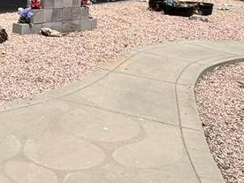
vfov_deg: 21.1
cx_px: -16
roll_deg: -2.1
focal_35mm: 65
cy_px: -34
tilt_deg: -2.4
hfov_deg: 27.6
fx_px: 458
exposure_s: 1/2985
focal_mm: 2.22
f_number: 2.2
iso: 50
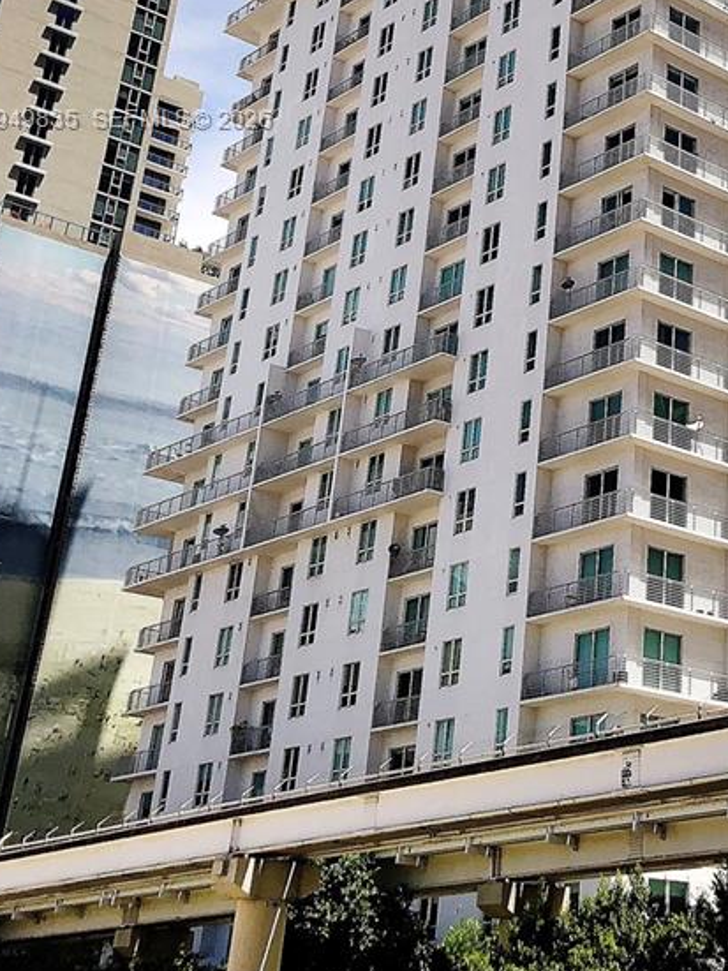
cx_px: 739
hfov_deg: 23.0
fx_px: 1711
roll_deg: -0.4
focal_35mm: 61
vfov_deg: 30.5
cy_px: 122
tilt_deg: +29.0
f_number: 1.8
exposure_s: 1/2404
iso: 20
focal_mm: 4
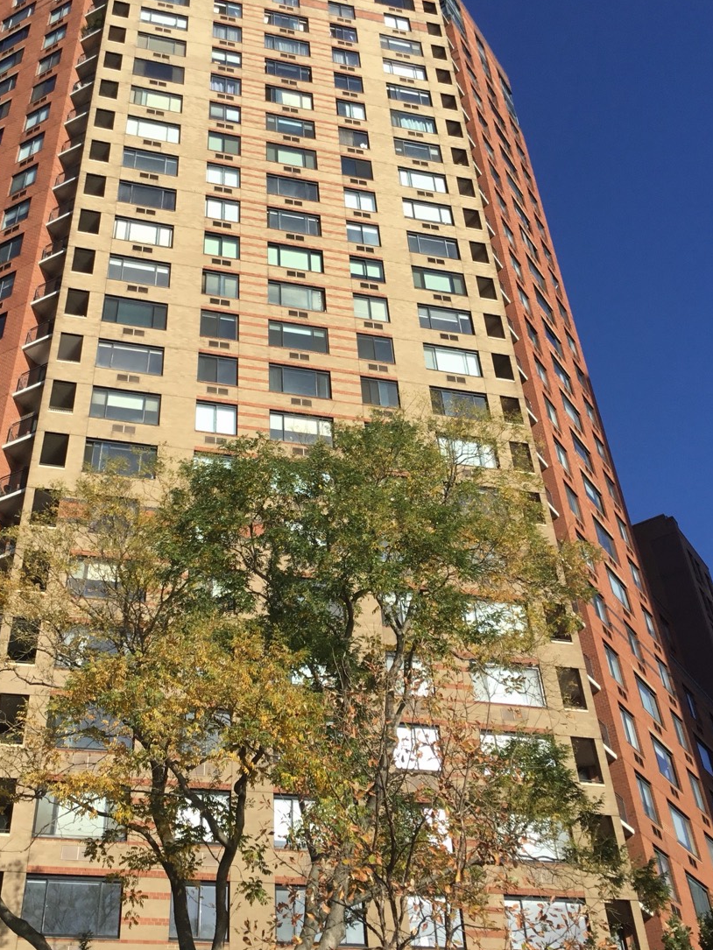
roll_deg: +4.3
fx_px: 1098
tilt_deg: +42.0
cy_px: 437
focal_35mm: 40
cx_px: 323
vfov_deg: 46.7
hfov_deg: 35.9
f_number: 2.4
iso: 25
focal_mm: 3.3
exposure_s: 1/1294
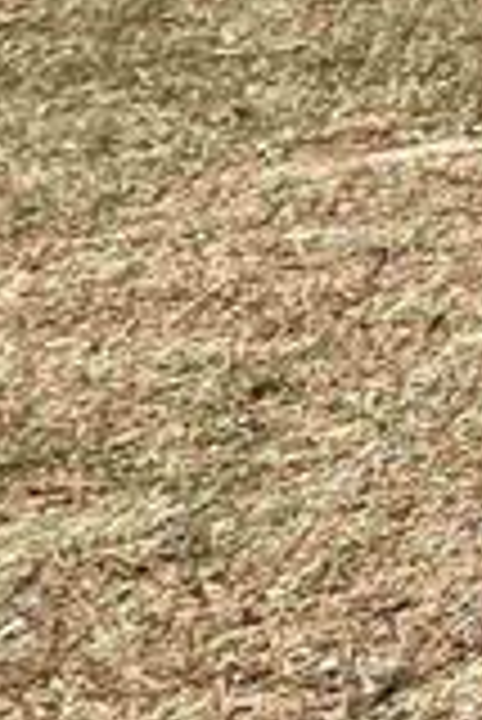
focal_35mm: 93
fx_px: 1864
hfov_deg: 6.8
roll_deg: -1.8
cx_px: 2279
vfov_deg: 19.4
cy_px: -328
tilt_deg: -1.1
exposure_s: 1/1656
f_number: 2.2
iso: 50
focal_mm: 2.22
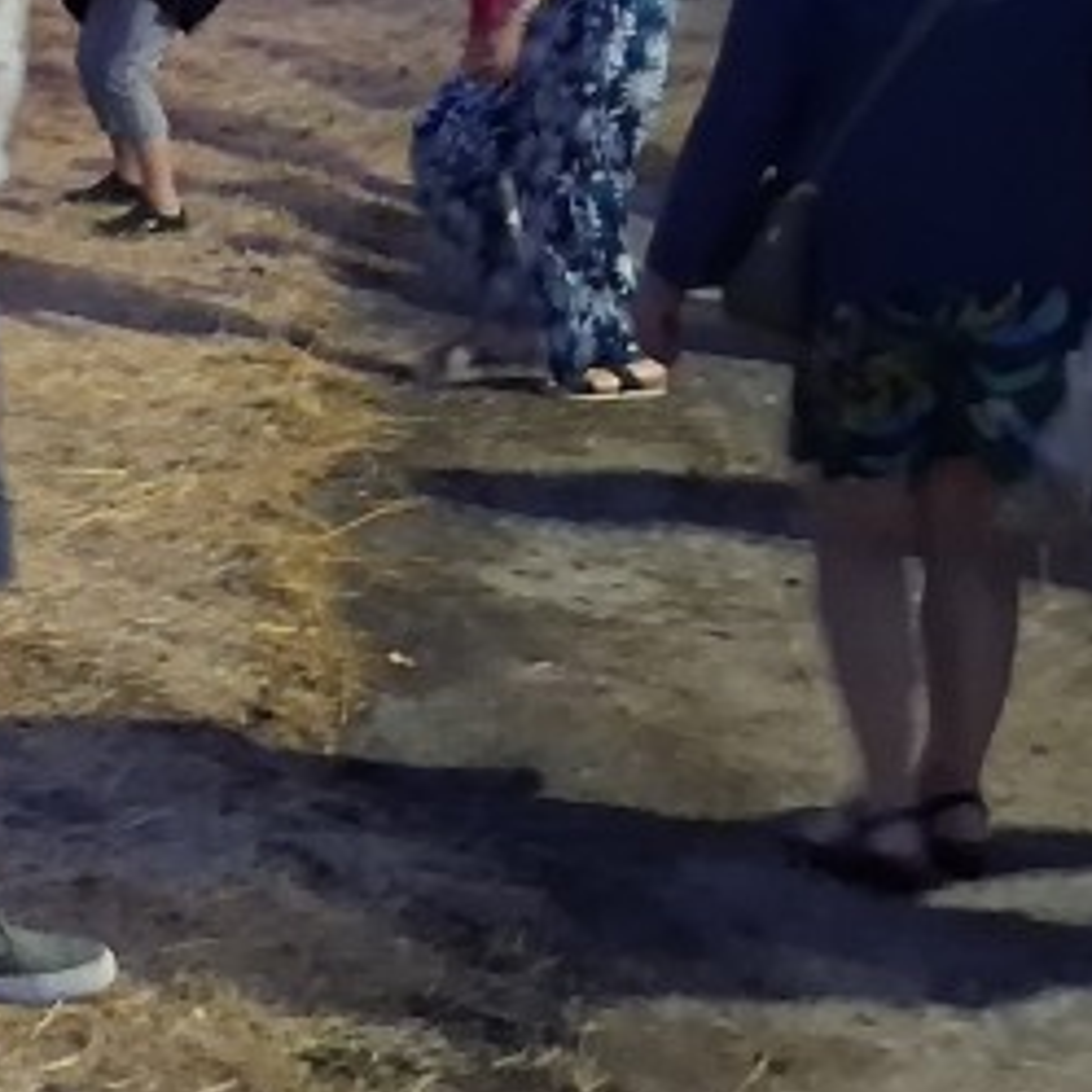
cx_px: -618
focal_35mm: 80
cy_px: 18
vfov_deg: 21.0
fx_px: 2855
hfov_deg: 18.7
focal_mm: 3.98
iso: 1000
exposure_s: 1/20
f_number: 1.8
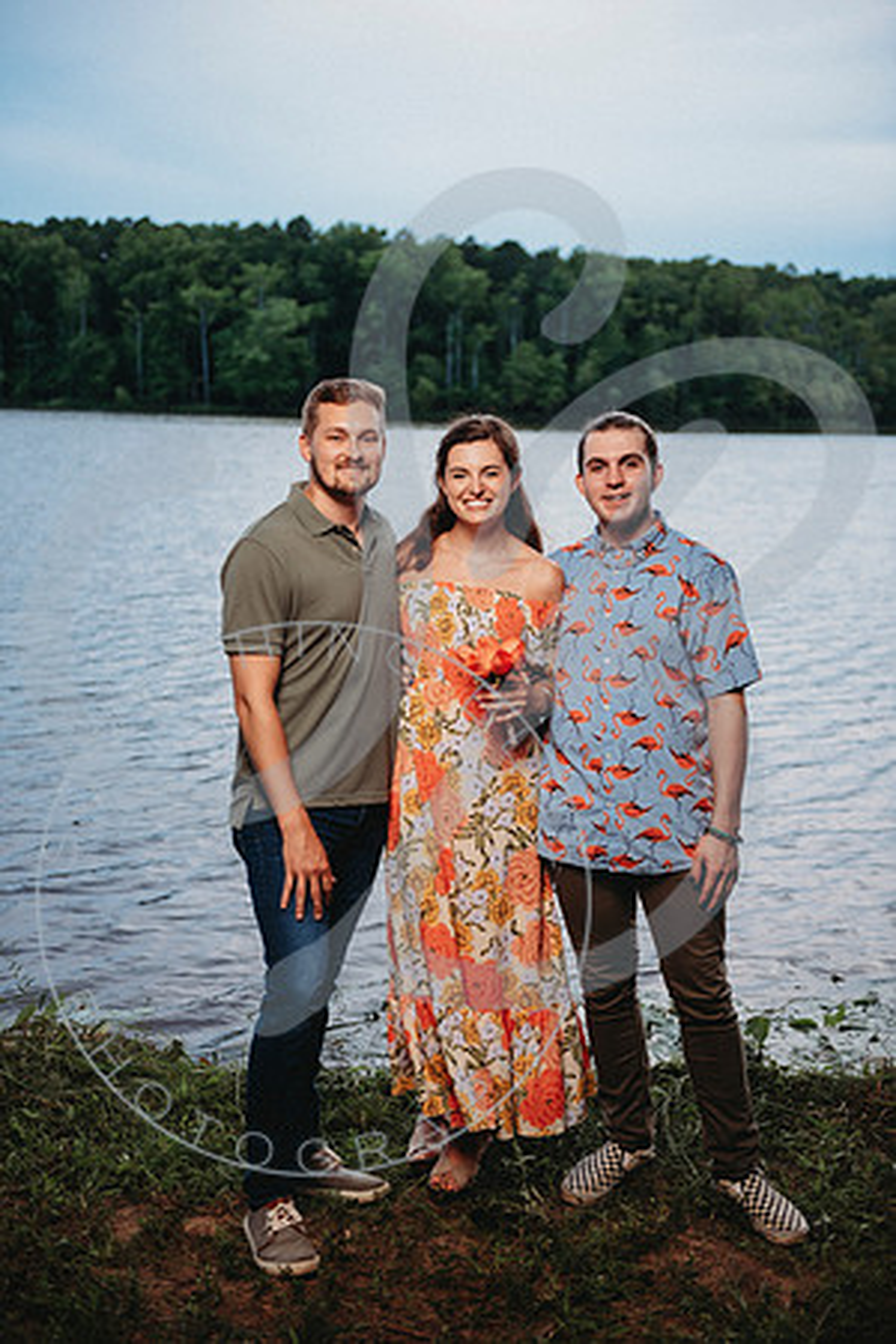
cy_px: 672
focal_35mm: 48
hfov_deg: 28.1
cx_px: 448
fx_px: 1792
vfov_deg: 41.1
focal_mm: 48
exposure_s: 1/200
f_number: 2.8
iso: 400
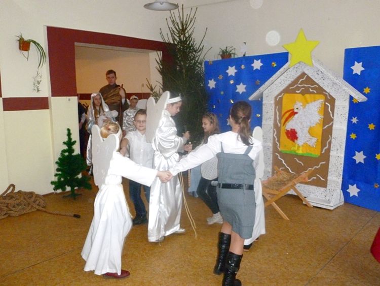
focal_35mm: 30
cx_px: 190
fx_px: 329
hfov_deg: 59.9
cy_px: 143
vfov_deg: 46.8
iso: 640
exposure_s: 1/60
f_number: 3.4
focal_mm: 5.4
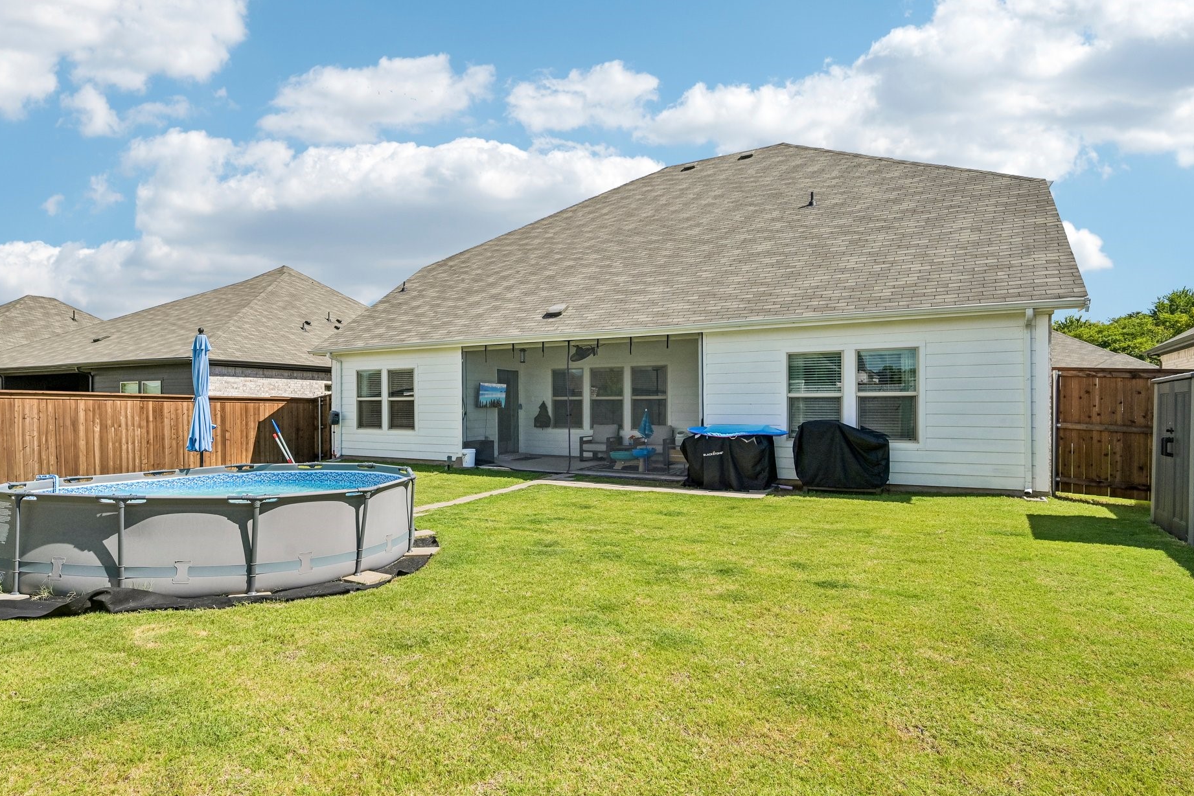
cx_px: 532
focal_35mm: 20
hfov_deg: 83.7
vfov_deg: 61.9
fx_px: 663
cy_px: 400
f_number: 8
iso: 400
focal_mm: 18
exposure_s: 1/1250
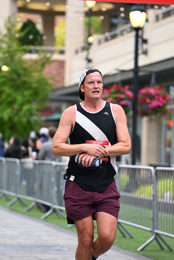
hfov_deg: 9.2
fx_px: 1079
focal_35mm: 149
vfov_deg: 13.8
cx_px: 99
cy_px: 136
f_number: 2.8
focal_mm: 115
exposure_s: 1/1600
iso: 1000
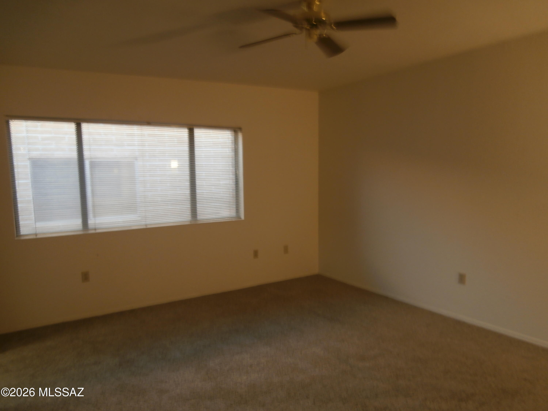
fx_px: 380
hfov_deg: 71.6
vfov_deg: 56.8
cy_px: 206
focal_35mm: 24
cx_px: 274
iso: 100
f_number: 3
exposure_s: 1/4
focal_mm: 4.2
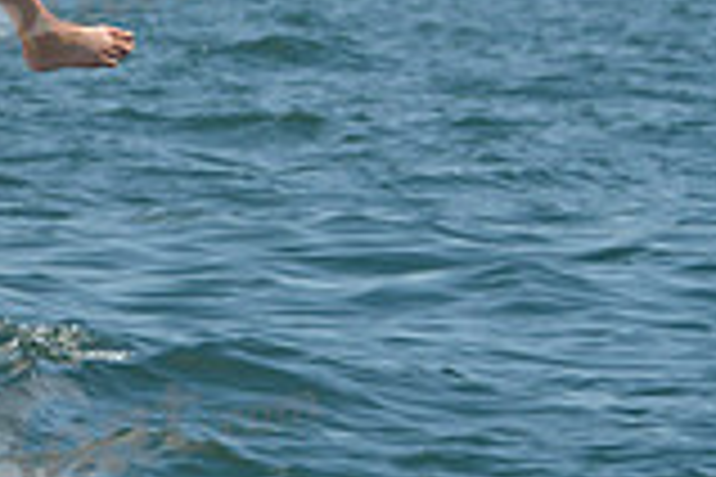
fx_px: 14518
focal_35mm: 730
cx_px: -545
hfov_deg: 2.8
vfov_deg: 1.9
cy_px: -160
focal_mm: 200
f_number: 7.1
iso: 200
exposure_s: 1/1000
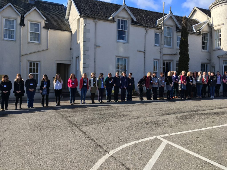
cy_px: 85
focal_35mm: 29
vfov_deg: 48.2
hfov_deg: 61.7
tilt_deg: -1.3
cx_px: 114
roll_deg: -1.1
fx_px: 190
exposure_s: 1/674
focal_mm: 4.15
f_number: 2.2
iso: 25
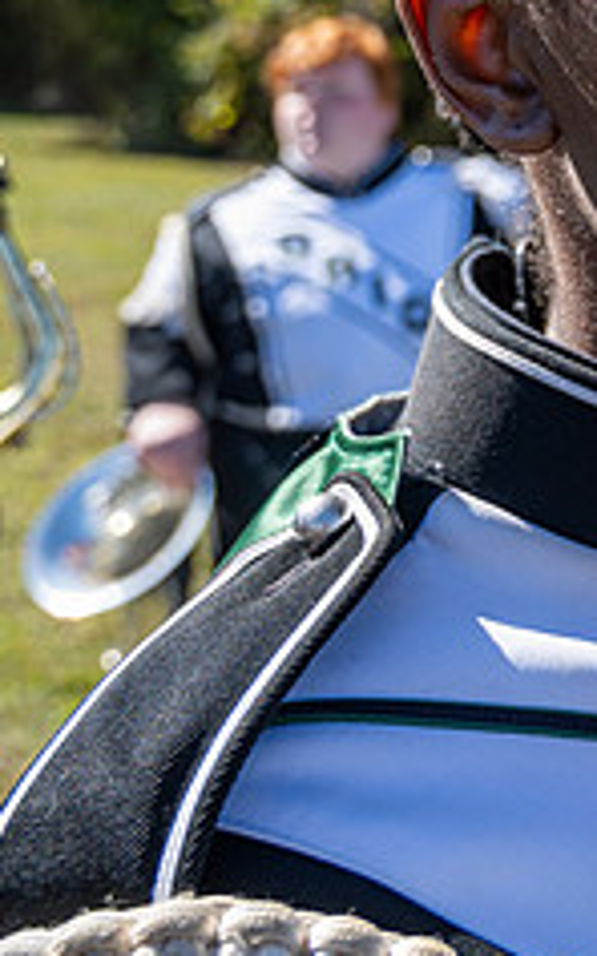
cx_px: 1008
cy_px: 204
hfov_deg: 18.1
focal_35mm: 60
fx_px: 1563
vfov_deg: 33.1
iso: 64
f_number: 4.5
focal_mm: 24
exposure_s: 1/250
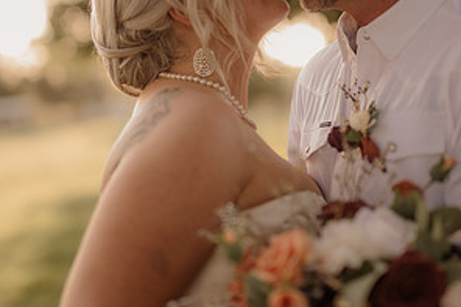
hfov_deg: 26.7
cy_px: 97
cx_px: 232
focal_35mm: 76
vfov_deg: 17.9
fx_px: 973
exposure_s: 1/640
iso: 200
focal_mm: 50
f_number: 2.8
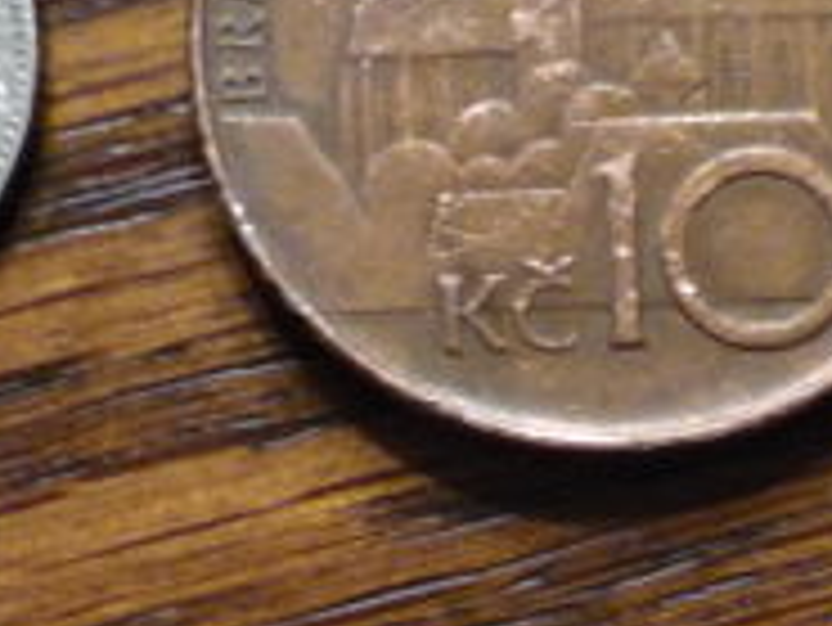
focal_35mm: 107
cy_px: 590
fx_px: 2573
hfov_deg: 18.2
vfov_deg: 13.7
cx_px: 661
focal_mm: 5.5
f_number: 2.8
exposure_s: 1/15
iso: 400
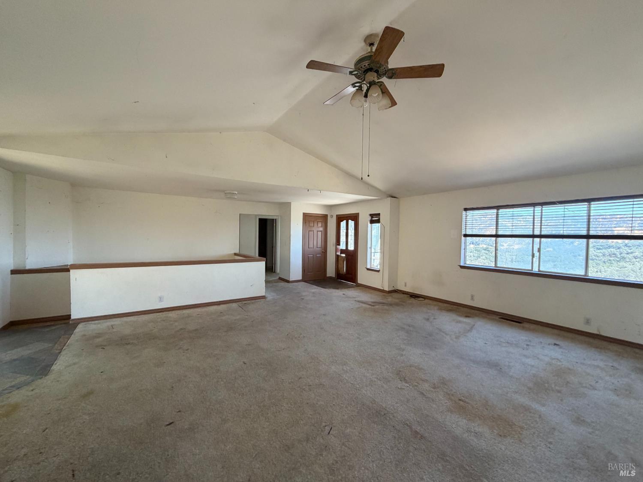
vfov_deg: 85.7
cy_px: 241
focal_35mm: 14
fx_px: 260
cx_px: 322
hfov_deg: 102.1
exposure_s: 1/121
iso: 250
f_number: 2.2
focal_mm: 2.22
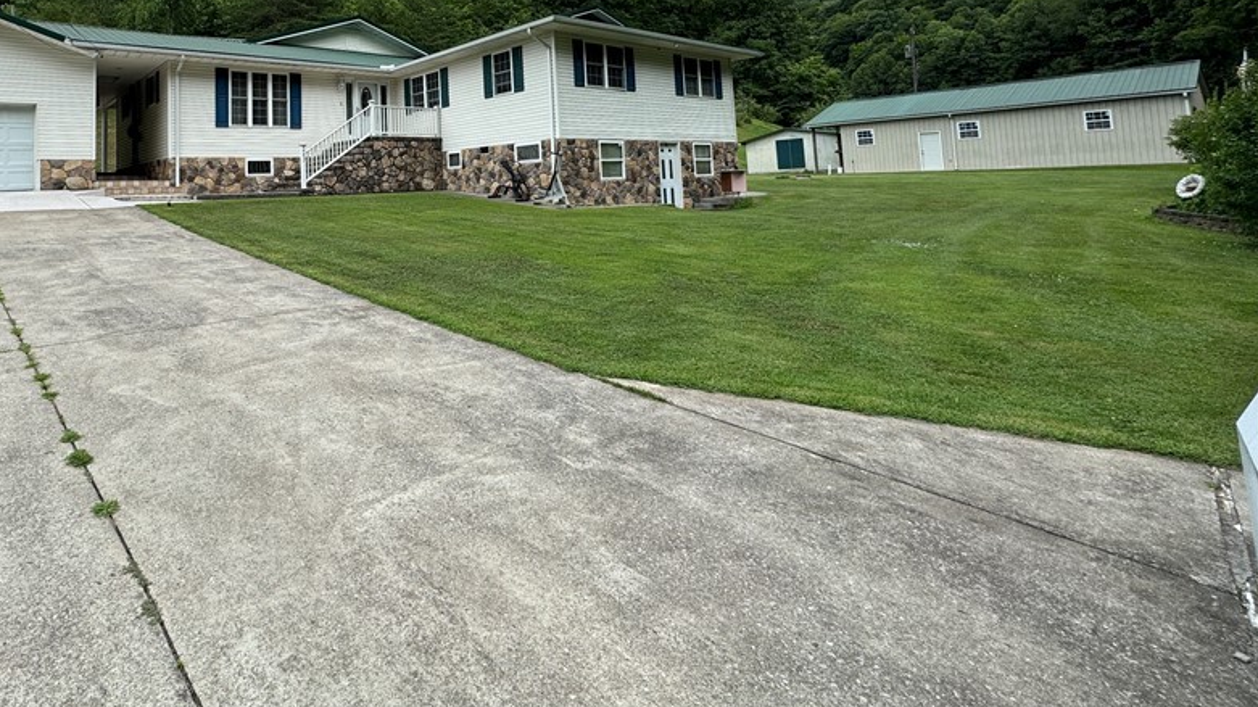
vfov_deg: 52.1
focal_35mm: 20
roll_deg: +2.1
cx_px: 435
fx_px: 667
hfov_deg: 84.1
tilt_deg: +3.6
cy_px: 135
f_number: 2.2
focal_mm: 2.22
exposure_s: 1/646
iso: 40
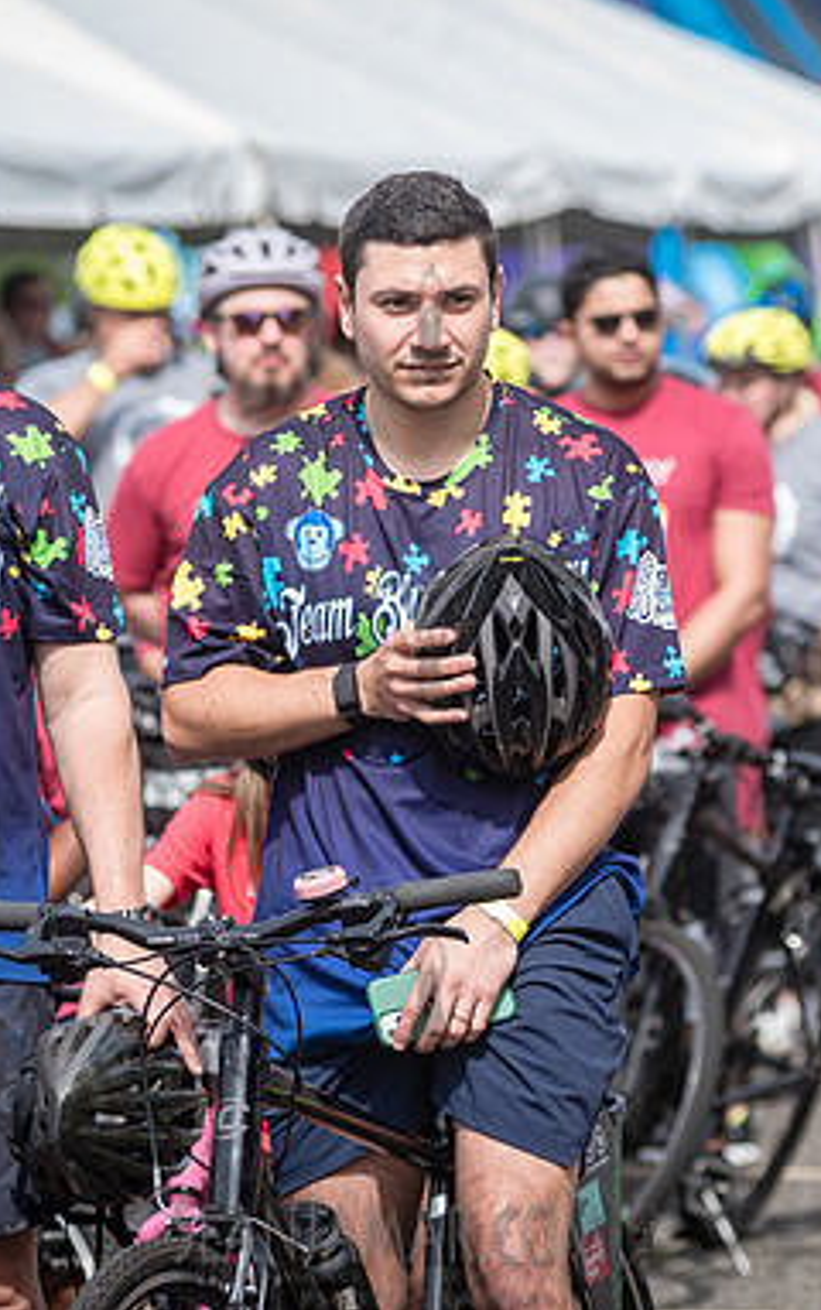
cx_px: 428
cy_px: 652
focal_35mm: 239
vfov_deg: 8.8
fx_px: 8540
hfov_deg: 5.5
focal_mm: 155
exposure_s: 1/1000
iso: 250
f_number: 4.5
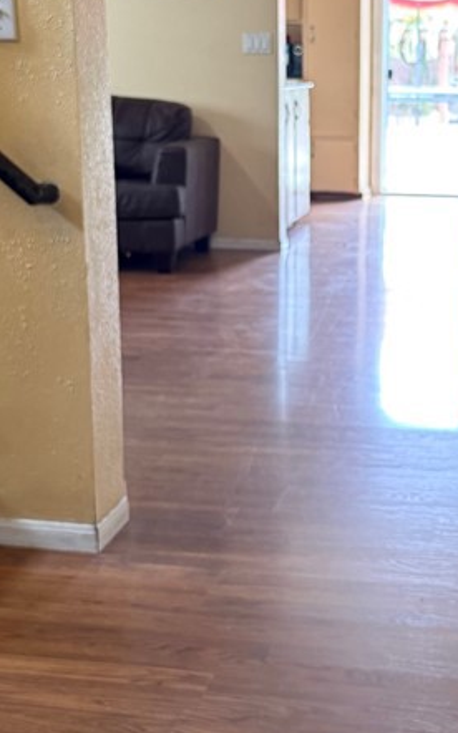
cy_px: 322
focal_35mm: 59
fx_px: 1179
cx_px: 370
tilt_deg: -12.3
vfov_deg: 34.5
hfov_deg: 21.7
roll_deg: -1.0
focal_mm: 6.76
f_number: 1.78
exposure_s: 1/60
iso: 400
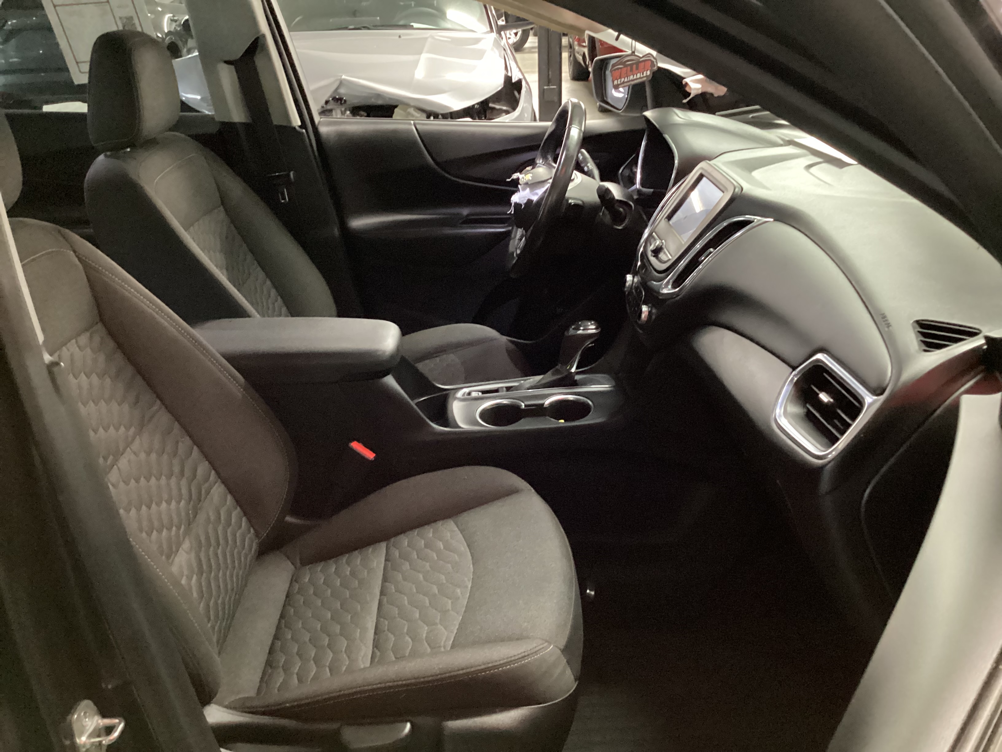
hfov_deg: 58.4
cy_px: 376
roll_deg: +1.3
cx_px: 501
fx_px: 897
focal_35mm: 31
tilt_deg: -25.6
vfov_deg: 45.4
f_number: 2.4
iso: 640
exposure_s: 1/17
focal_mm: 3.3
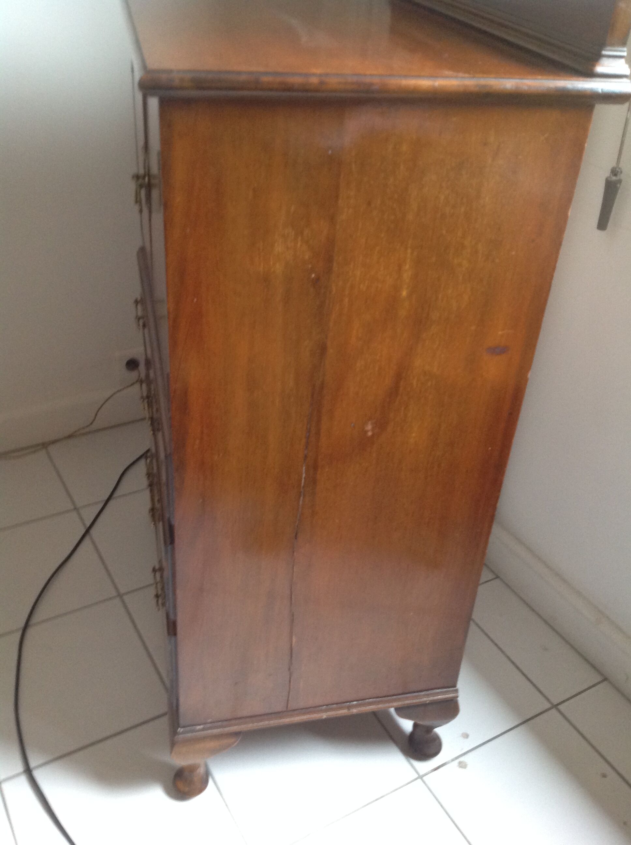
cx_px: 316
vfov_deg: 52.7
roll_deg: -4.8
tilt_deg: -32.9
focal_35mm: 35
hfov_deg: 40.6
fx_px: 853
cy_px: 422
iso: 200
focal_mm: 4.28
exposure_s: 1/15
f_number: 2.4
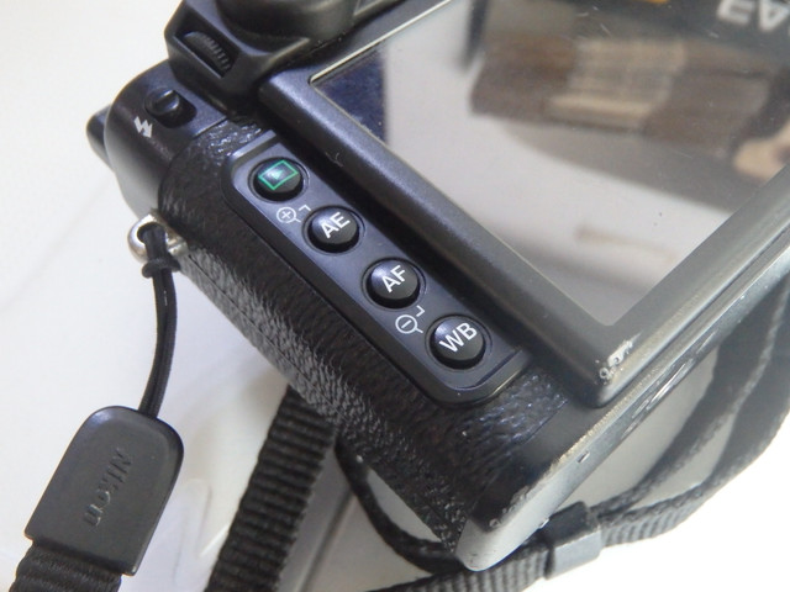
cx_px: 395
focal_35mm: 37
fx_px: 844
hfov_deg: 50.1
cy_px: 296
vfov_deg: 38.7
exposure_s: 1/20
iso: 1600
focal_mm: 6.6
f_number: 4.7
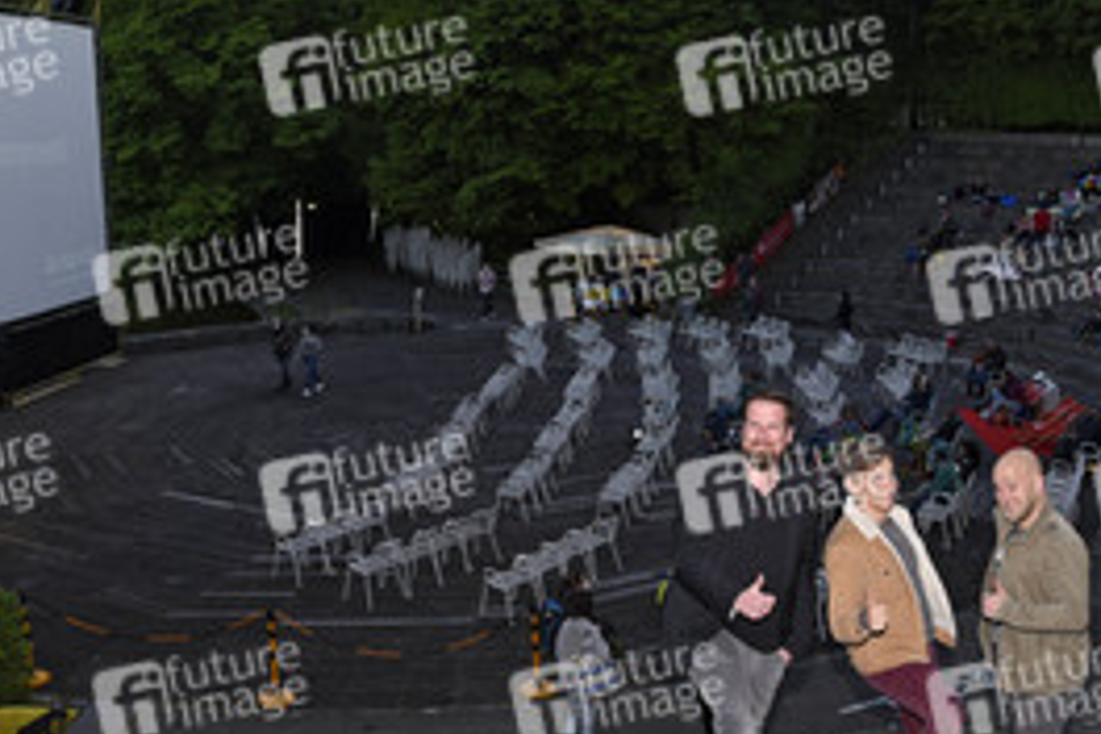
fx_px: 1254
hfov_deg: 47.1
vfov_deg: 32.6
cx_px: 674
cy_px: 380
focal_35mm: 41
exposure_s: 1/60
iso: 320
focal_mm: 24
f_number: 7.1
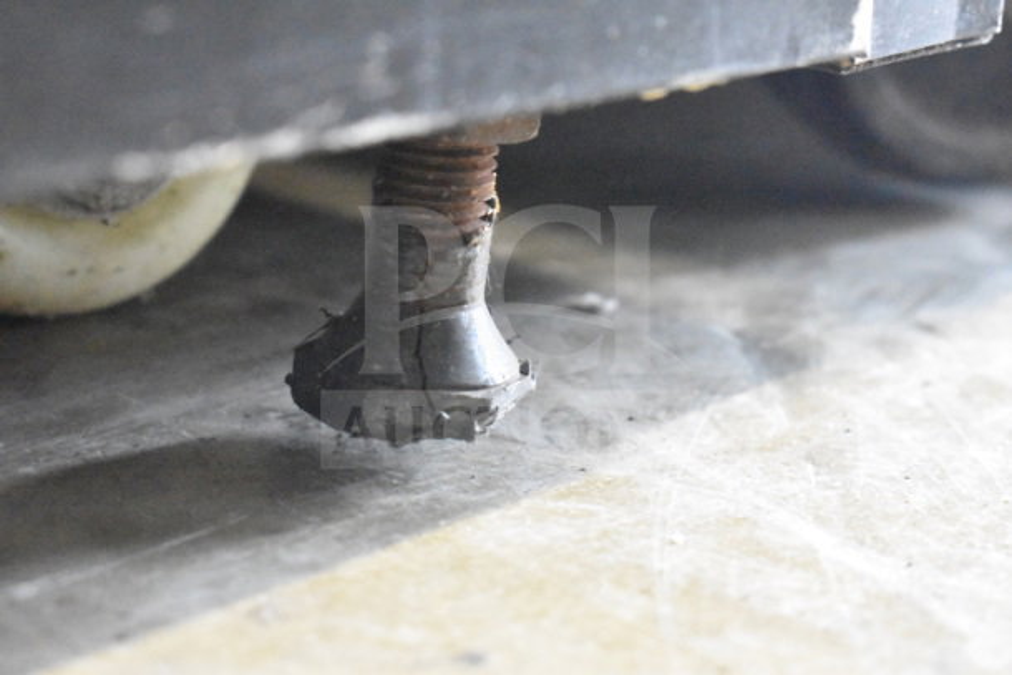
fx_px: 2109
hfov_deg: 27.0
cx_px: 506
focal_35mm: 75
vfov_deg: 18.2
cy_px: 338
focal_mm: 50
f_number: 5.6
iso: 22800
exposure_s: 1/80
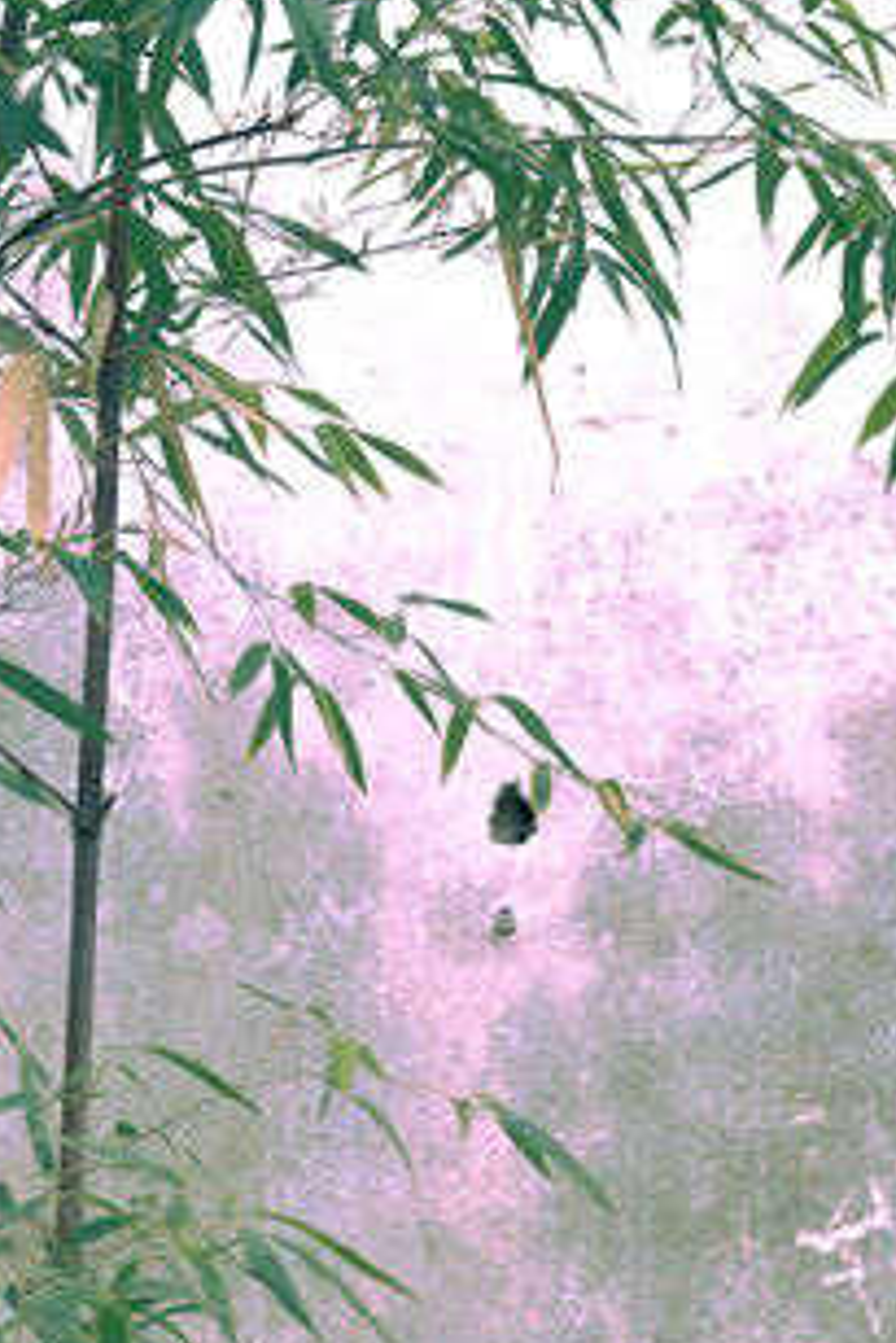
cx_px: 271
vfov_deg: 6.6
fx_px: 11373
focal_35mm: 305
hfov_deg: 4.5
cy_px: 2297
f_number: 2.8
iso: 500
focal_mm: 52
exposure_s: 1/640
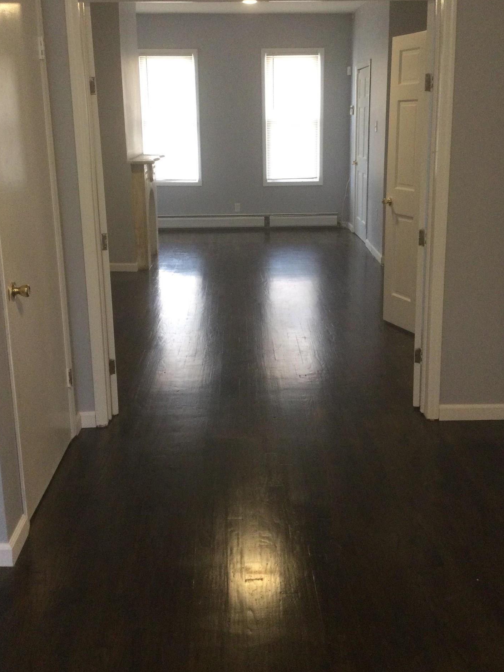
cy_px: 284
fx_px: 738
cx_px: 260
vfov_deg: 48.8
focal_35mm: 38
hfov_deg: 37.7
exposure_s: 1/30
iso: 160
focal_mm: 3.3
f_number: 2.4
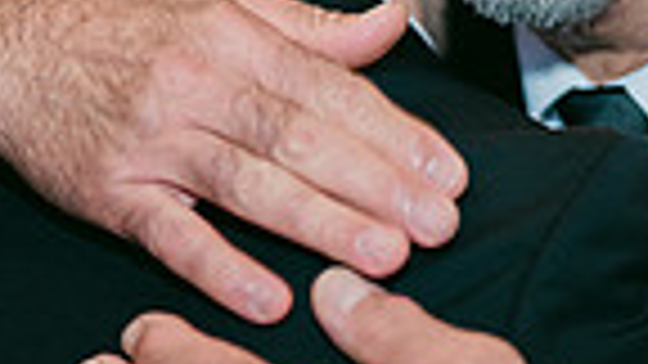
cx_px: 364
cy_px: 249
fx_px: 2543
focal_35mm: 148
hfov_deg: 14.5
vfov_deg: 8.2
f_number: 1.2
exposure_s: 1/125
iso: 640
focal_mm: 35
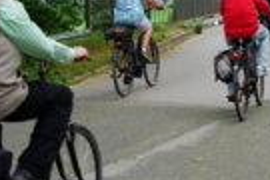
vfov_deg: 12.9
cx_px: 264
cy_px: -25
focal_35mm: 104
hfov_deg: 19.1
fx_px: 780
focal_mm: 35
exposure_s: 1/400
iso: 100
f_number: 3.5
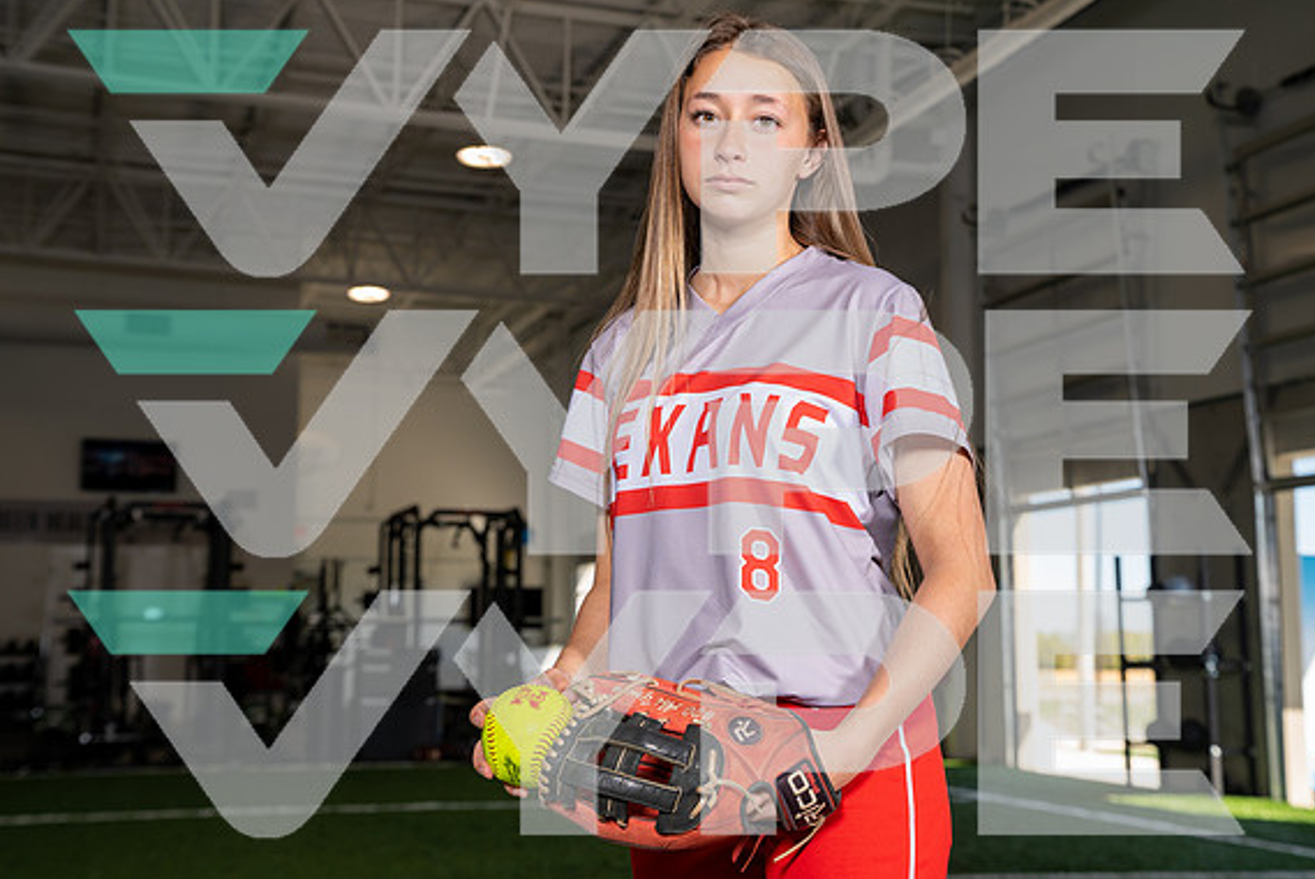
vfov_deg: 25.1
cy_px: 434
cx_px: 663
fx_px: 1973
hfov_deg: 36.9
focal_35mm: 54
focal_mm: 53
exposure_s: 1/200
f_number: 5.6
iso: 200
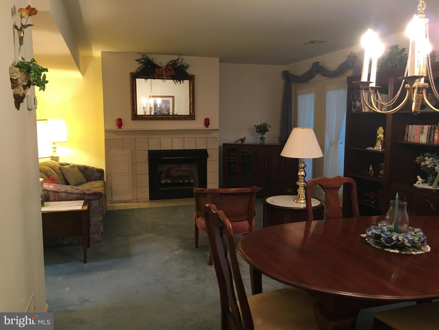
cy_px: 165
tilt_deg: -7.6
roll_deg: -0.1
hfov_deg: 61.7
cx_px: 220
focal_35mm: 29
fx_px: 368
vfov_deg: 48.2
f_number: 2.2
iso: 125
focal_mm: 4.15
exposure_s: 1/30
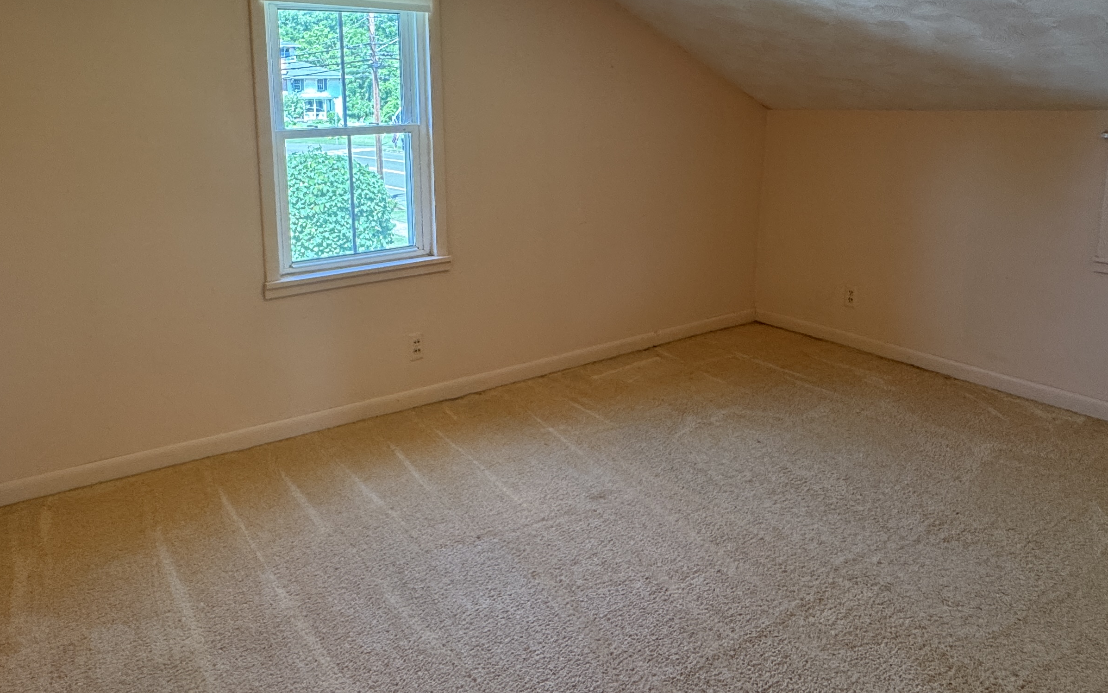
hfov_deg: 72.2
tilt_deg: -6.0
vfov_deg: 47.8
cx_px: 476
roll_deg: +1.0
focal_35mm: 25
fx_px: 755
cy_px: 190
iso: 160
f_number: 2.2
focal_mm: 2.22
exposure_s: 1/120
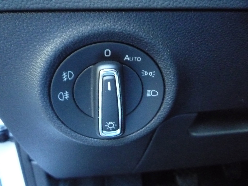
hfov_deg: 60.0
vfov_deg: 46.8
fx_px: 215
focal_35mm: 30
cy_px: 93
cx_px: 124
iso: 800
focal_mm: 5.2
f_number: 3.3
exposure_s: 1/8
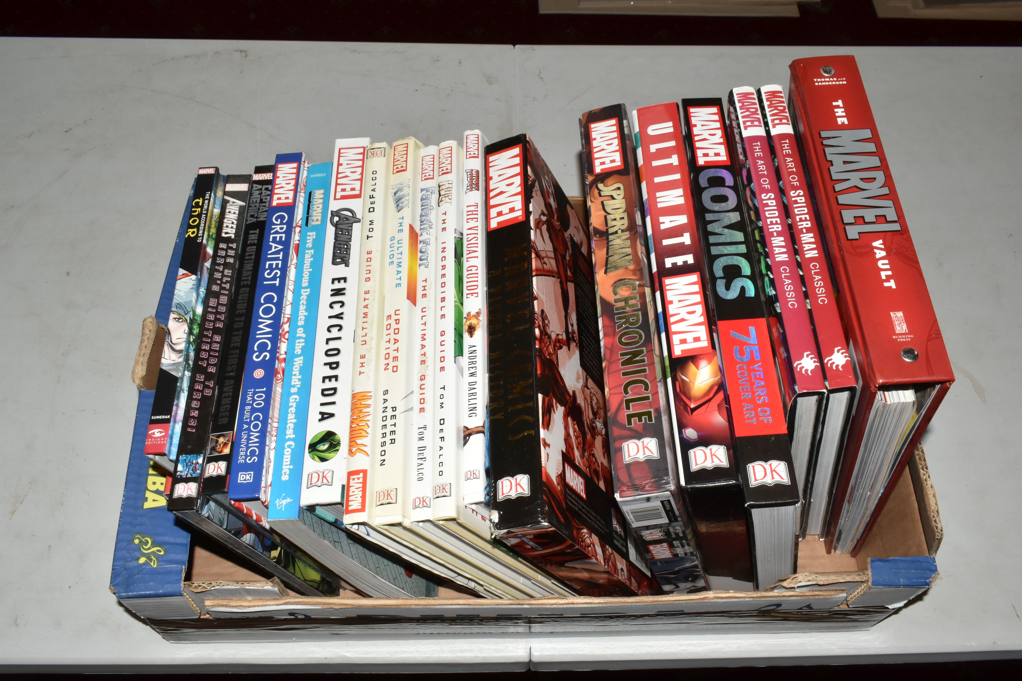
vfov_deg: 41.7
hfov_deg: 59.5
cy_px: 340
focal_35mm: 32
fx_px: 894
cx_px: 511
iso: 800
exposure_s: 1/60
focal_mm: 21
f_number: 20
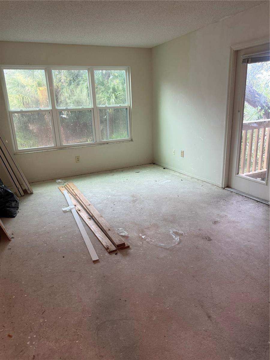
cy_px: 180
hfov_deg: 56.8
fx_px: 250
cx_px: 135
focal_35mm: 24
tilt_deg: -16.7
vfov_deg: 71.6
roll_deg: +2.6
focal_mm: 6.76
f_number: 1.78
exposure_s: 1/60
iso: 200
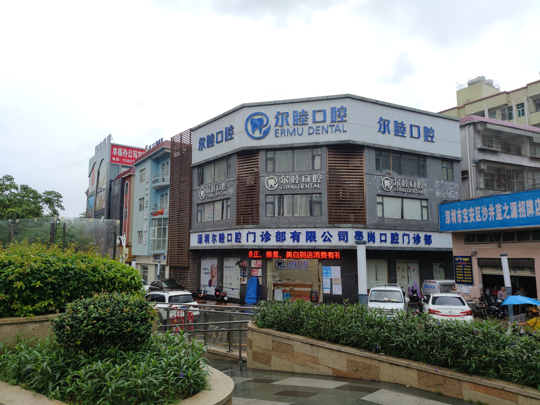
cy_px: 202
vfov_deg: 56.8
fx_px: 374
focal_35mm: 24
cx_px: 270
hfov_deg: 71.6
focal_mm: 6.72
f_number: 1.69
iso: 50
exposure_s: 1/277
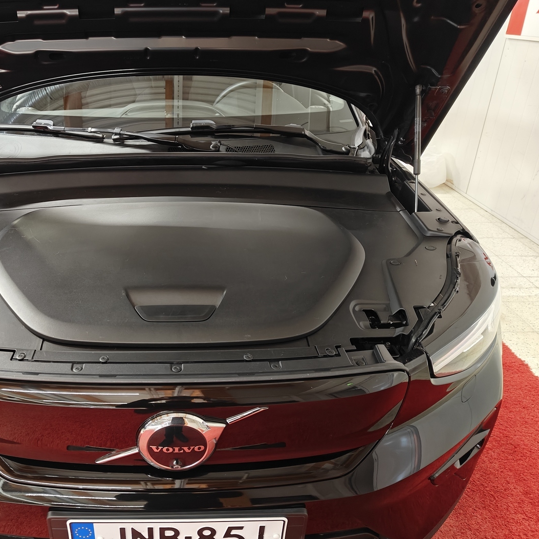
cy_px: 264
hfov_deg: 54.5
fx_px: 511
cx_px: 179
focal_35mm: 29
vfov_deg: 55.6
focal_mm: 5.59
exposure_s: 1/50
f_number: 1.8
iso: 125
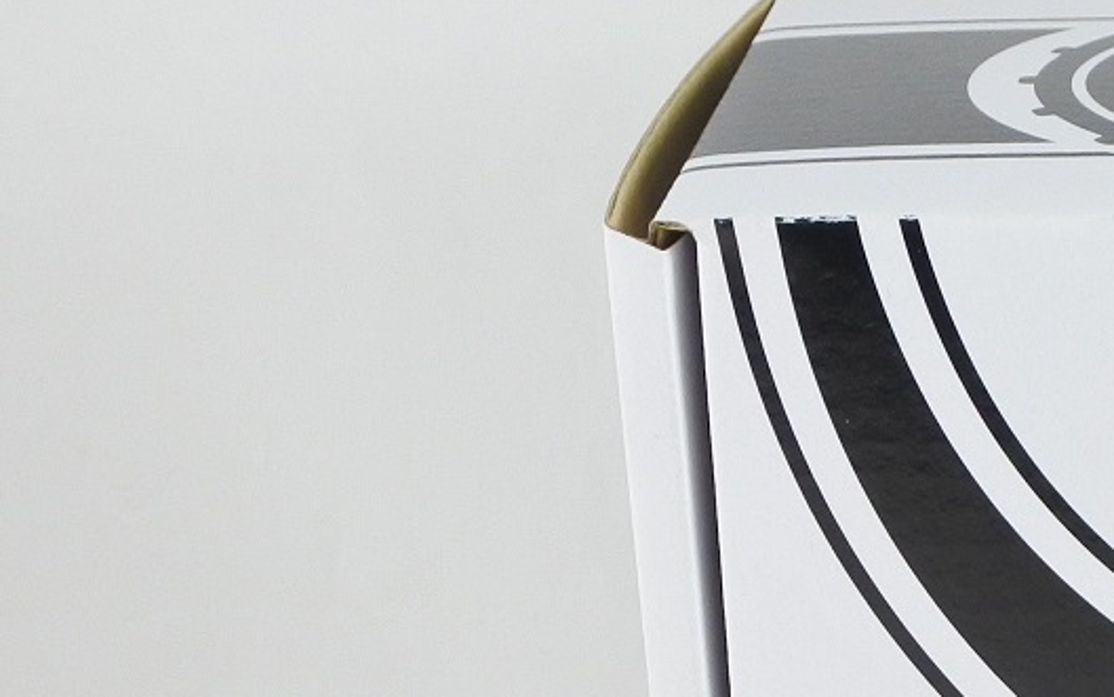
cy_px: 1231
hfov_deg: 16.9
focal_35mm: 119
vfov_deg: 10.4
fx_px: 3614
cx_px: 1239
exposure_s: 1/125
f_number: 3.8
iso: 500
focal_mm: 12.6
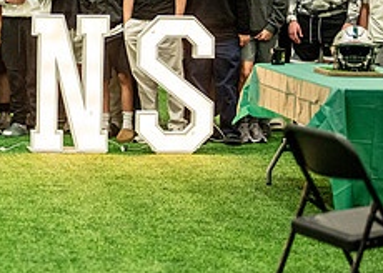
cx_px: -9
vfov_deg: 10.1
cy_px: -3
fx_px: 1533
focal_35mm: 141
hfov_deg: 14.0
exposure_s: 1/320
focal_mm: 50
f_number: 1.2
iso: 1250
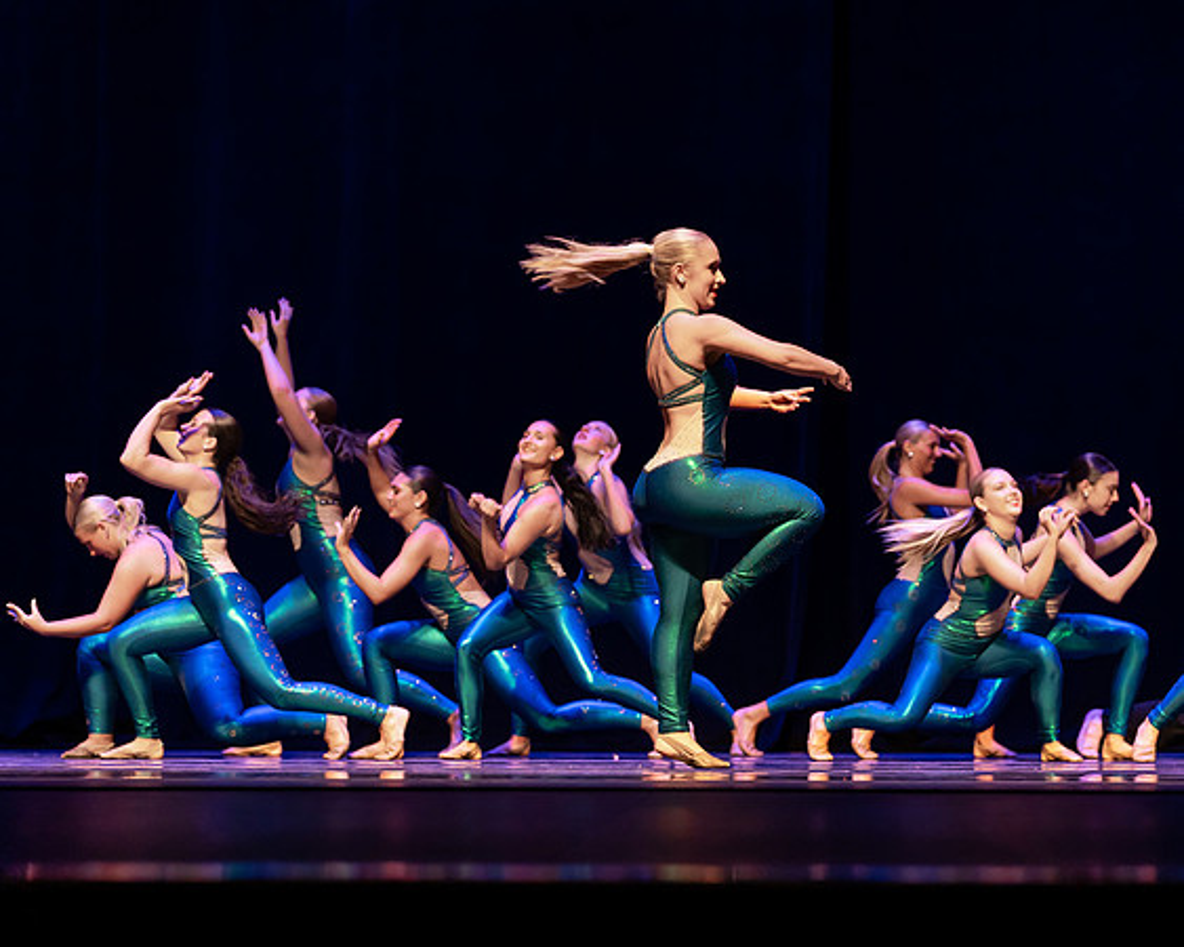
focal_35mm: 110
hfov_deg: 17.5
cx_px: 695
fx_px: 3852
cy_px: 475
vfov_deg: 14.0
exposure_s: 1/640
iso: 3200
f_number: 2.8
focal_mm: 92
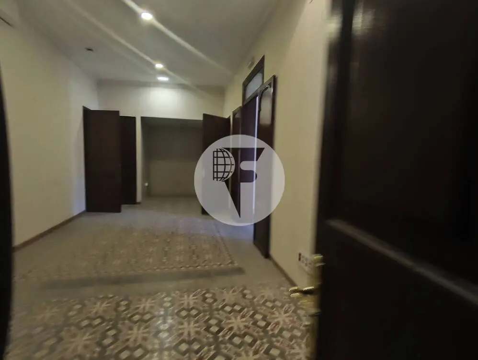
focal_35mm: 15
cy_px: 180
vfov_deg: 81.8
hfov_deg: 98.1
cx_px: 239
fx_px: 207
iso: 640
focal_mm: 1.65
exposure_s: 1/11.1
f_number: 2.2
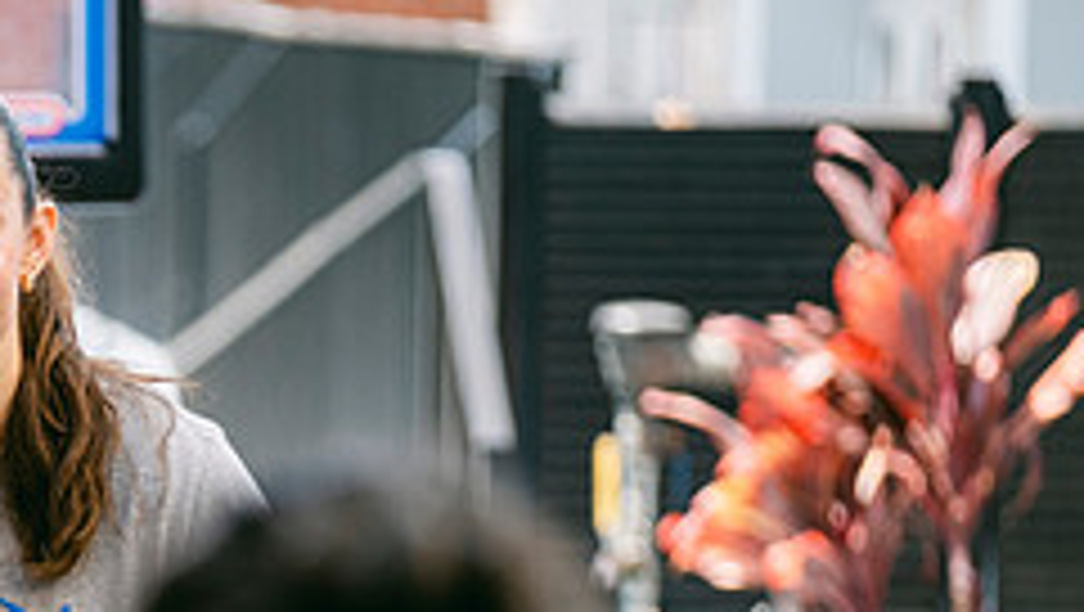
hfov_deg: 4.0
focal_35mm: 538
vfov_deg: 2.3
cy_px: 785
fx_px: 15476
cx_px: -139
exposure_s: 1/500
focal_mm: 140
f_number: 2.8
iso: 160
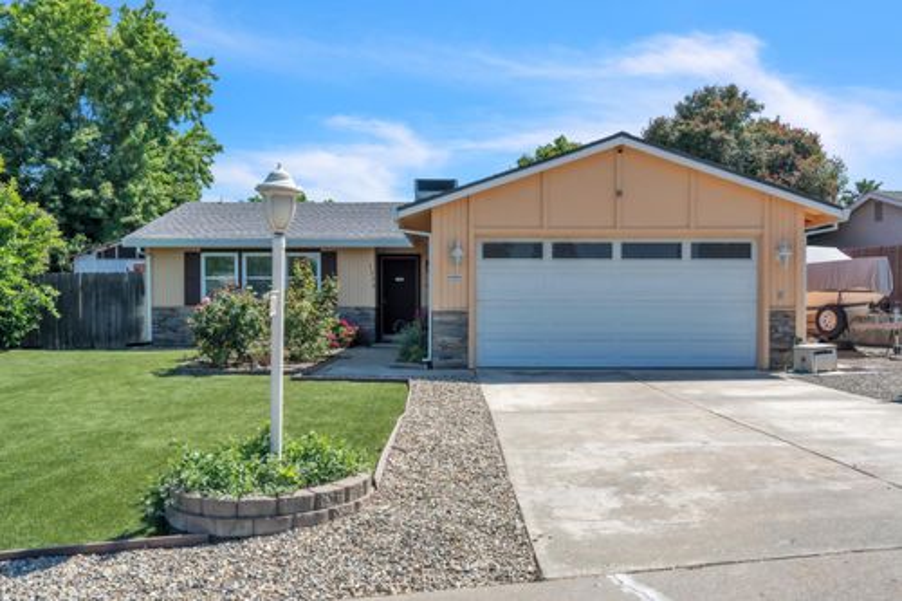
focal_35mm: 30
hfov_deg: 61.9
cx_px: 451
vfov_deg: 43.6
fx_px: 751
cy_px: 300
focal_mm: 30
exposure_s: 1/400
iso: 200
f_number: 7.1
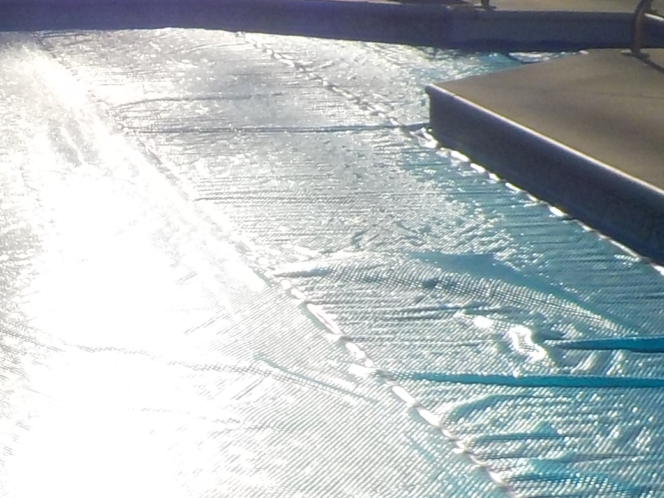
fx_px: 2302
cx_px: -116
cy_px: 345
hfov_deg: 15.8
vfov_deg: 12.3
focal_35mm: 120
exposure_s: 1/1250
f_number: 6.6
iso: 125
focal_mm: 4.1
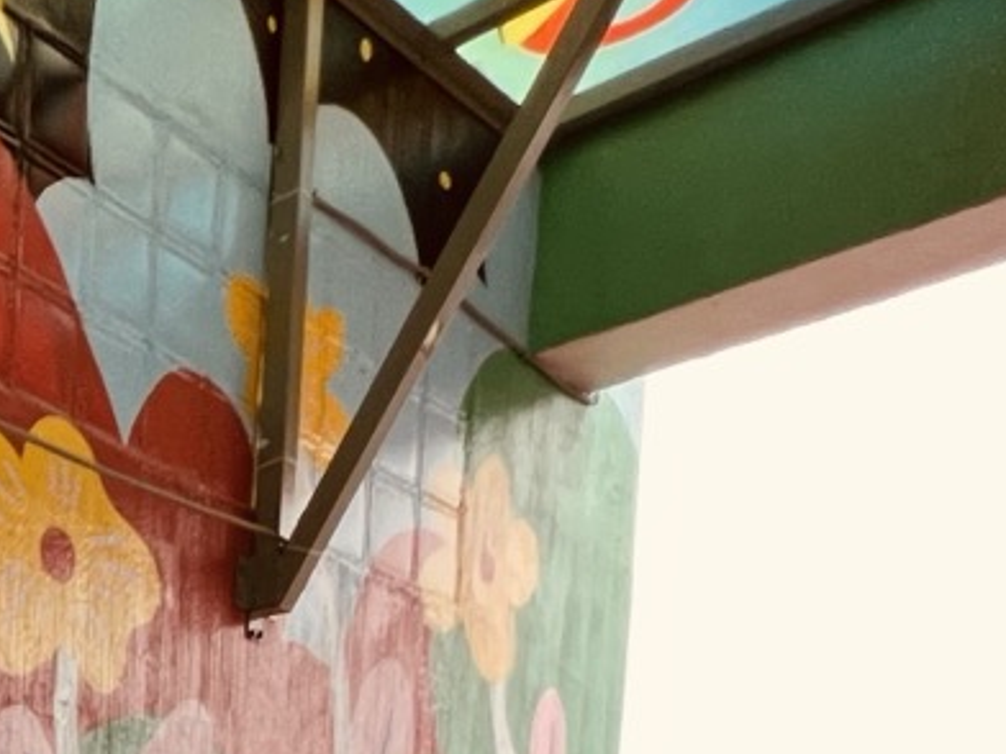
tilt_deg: -3.4
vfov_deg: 20.2
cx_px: -672
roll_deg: -1.3
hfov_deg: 23.9
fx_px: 1540
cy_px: 1336
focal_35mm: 53
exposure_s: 1/99
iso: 100
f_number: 1.8
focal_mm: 1.57
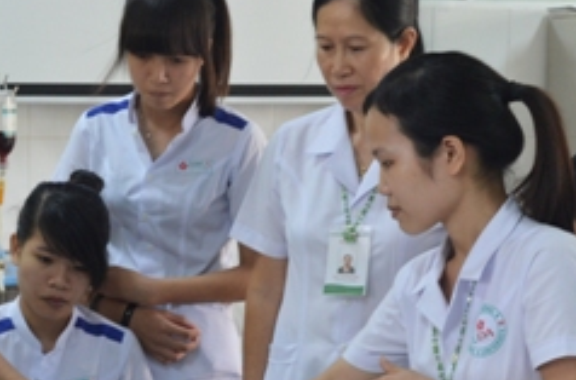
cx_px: 217
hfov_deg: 18.3
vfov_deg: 12.0
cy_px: 361
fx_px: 1786
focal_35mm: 112
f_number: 9
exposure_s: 1/25
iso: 800
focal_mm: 36
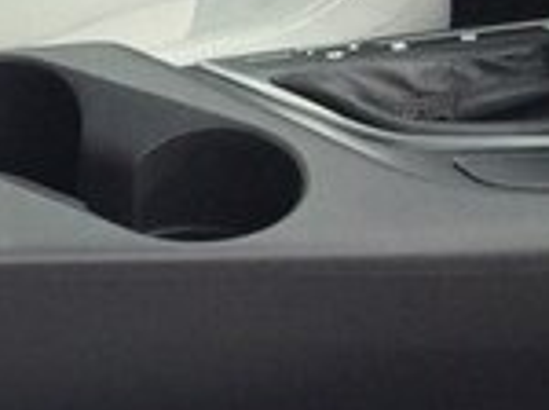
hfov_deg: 12.8
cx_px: -651
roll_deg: +14.0
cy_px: 123
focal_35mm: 128
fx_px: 2027
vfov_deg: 11.5
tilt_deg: -31.9
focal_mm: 4.15
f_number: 2.2
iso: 50
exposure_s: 1/100
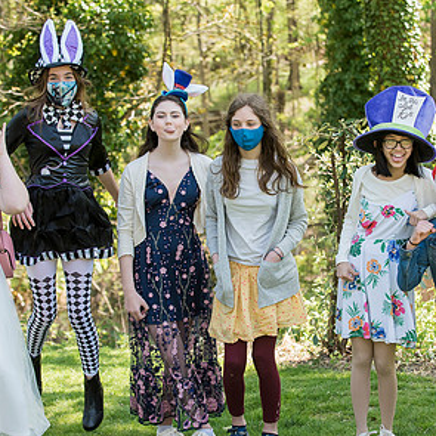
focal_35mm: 117
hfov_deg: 14.9
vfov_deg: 14.9
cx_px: 248
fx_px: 1667
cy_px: 240
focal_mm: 70
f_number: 4
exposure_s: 1/1000
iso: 800
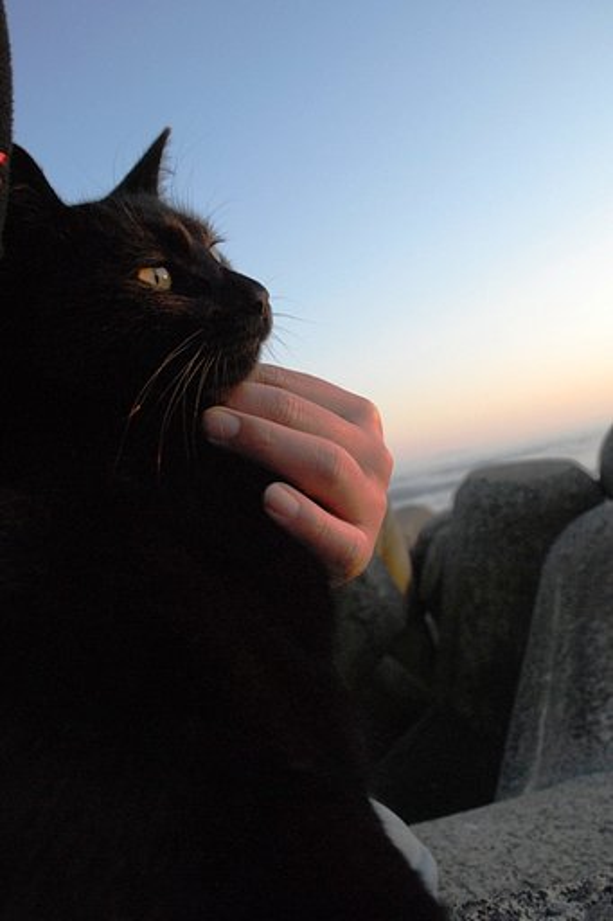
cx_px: 306
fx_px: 690
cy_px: 460
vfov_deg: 67.4
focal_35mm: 27
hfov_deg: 47.9
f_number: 8
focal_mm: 18
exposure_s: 1/640
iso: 1250
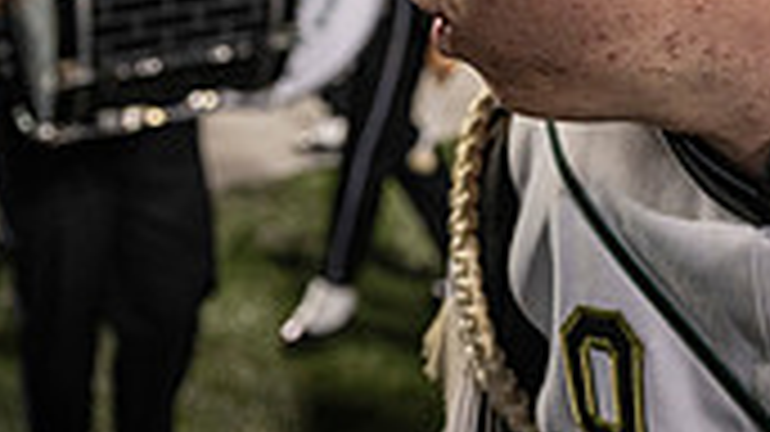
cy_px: -166
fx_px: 1347
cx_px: 581
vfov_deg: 16.9
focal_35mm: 66
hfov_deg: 31.3
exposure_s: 1/500
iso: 1250
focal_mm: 24
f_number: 3.2
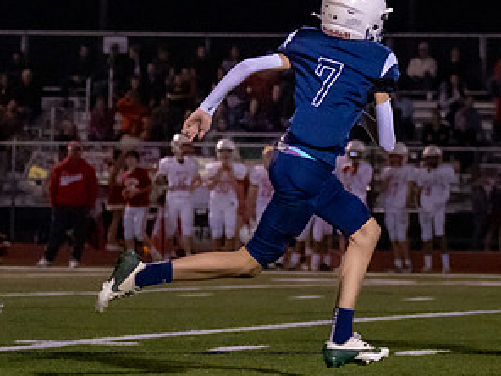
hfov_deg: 6.8
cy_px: 2
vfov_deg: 5.1
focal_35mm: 291
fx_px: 4212
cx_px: 594
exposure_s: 1/1600
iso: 6400
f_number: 2.8
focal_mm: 83
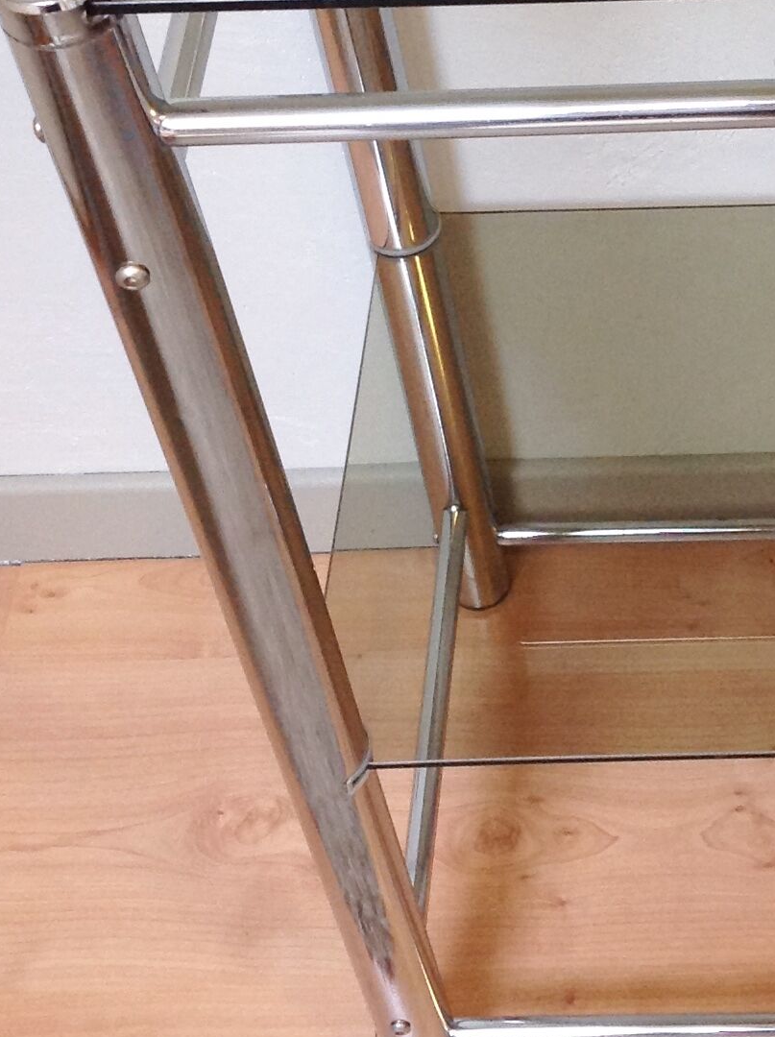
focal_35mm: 84
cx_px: 800
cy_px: 267
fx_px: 2513
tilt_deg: -49.0
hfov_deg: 17.1
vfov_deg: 23.1
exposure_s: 1/15
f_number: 2.4
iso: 160
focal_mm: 4.28
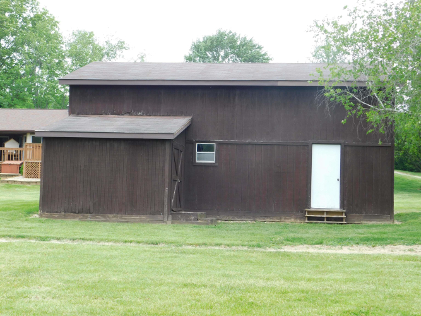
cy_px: 158
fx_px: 717
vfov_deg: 24.8
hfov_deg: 32.7
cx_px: 210
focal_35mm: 59
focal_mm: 10.4
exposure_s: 1/160
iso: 125
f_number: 4
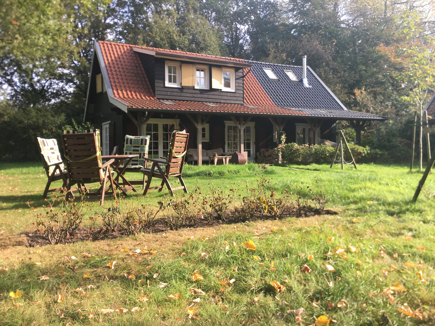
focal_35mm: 29
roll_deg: +1.0
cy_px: 163
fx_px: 364
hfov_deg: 61.7
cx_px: 218
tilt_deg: +0.6
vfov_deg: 48.2
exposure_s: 1/275
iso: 25
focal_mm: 4.15
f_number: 2.2
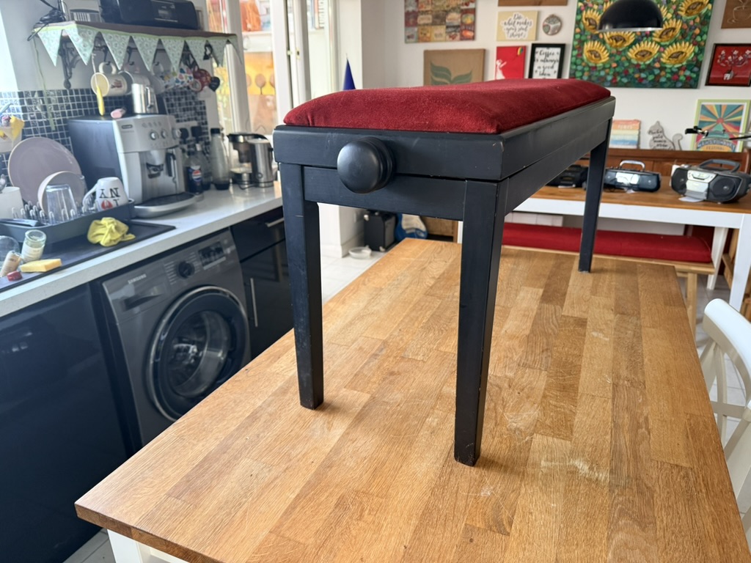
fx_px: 521
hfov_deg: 71.6
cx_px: 376
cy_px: 282
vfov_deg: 56.8
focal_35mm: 24
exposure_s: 1/61
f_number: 1.78
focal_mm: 6.76
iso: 200
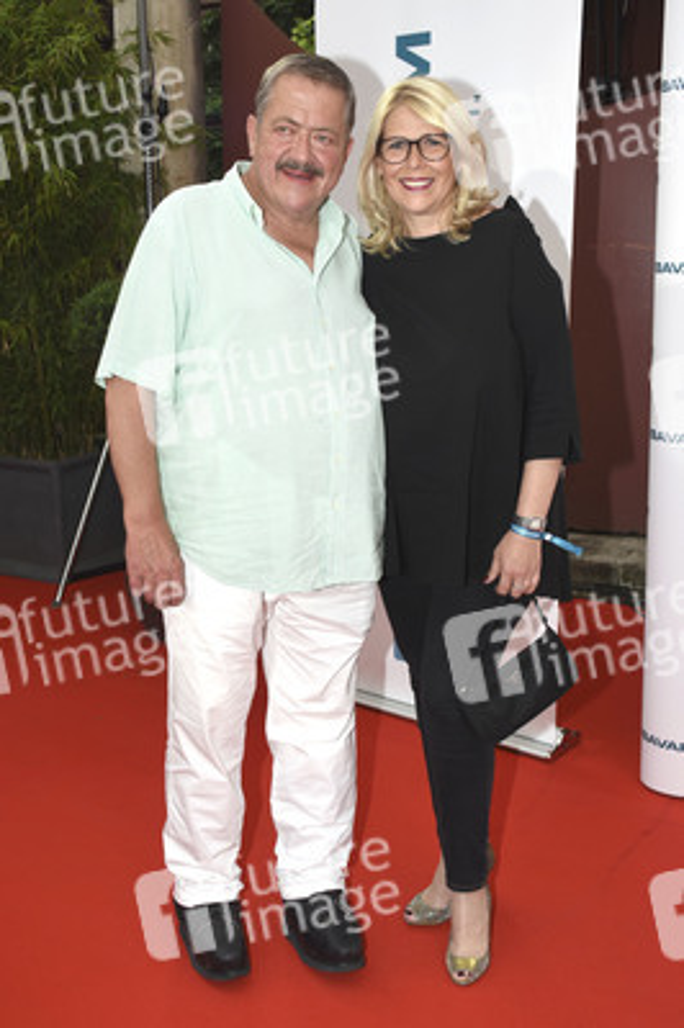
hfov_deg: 36.8
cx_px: 342
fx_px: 1028
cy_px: 514
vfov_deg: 53.2
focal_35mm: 36
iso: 320
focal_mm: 24
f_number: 5.6
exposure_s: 1/160
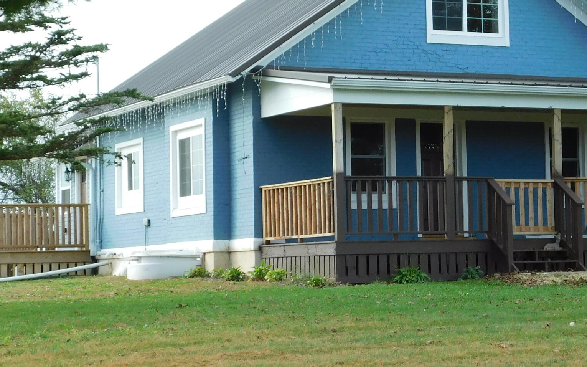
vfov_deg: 12.3
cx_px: 401
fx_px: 1696
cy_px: 158
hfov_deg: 19.6
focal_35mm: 106
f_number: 3.8
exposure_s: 1/250
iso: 125
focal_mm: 9
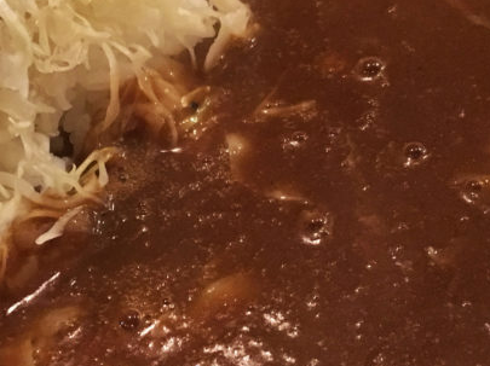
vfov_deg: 17.1
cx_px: 165
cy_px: 184
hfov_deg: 22.7
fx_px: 1216
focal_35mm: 86
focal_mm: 4.15
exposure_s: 1/15
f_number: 2.2
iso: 320
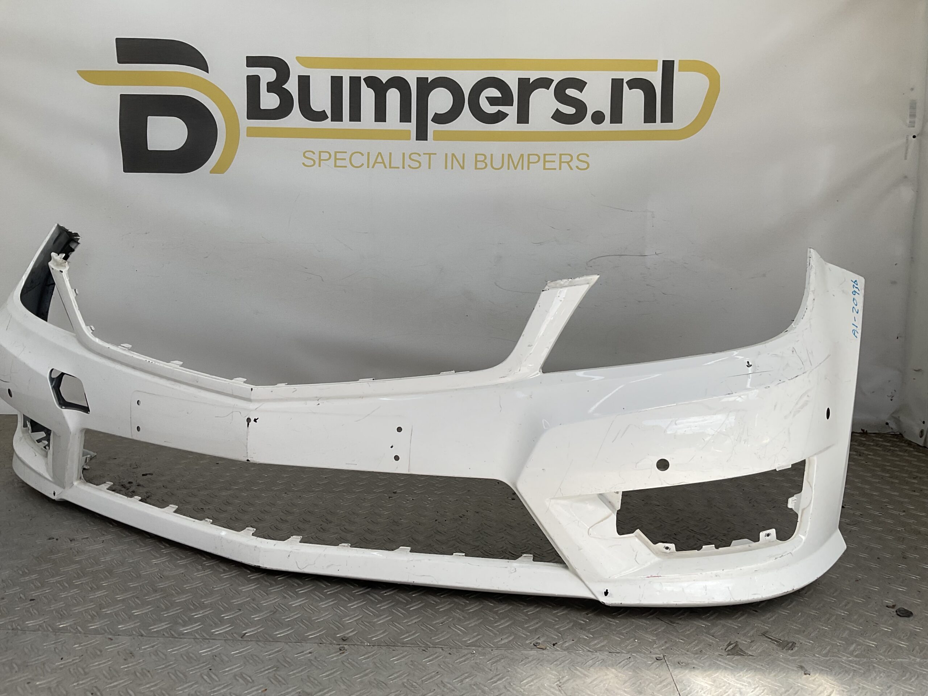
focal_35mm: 29
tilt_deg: -8.8
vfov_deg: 48.2
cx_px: 464
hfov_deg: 61.7
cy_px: 348
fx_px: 777
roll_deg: -2.2
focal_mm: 3
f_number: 1.8
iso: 16
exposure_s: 1/627
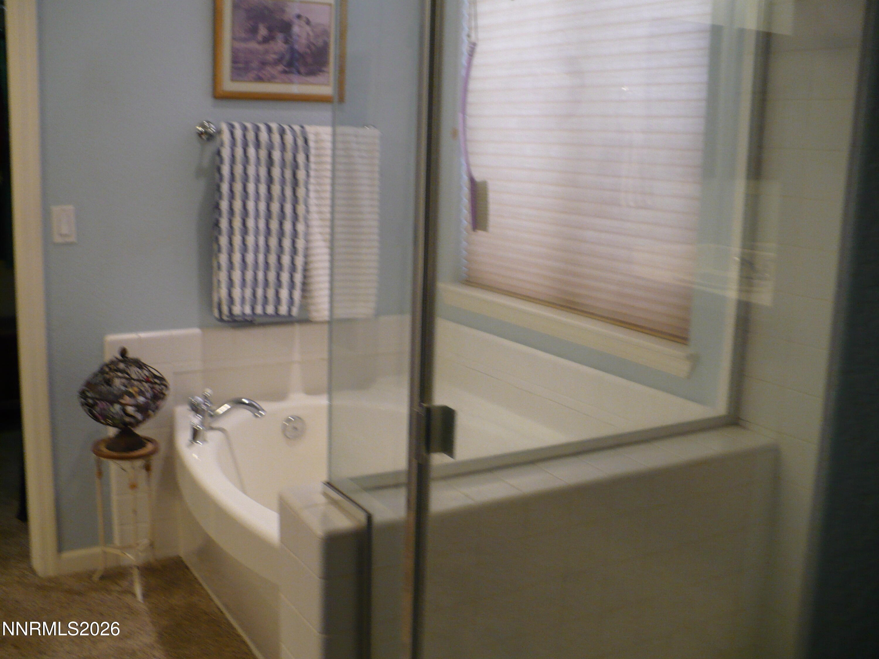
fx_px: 940
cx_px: 440
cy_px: 330
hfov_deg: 50.1
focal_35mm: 37
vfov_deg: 38.7
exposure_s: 1/30
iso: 160
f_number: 2.8
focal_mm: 6.1
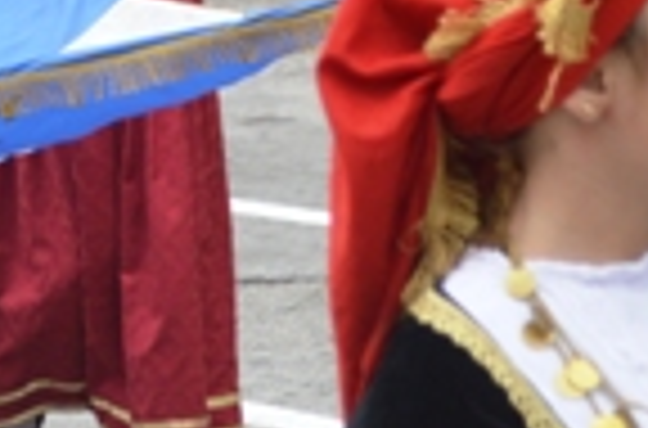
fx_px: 6297
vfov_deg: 3.9
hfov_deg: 5.9
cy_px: -324
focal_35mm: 351
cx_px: -184
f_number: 5.3
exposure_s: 1/200
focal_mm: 42
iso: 160
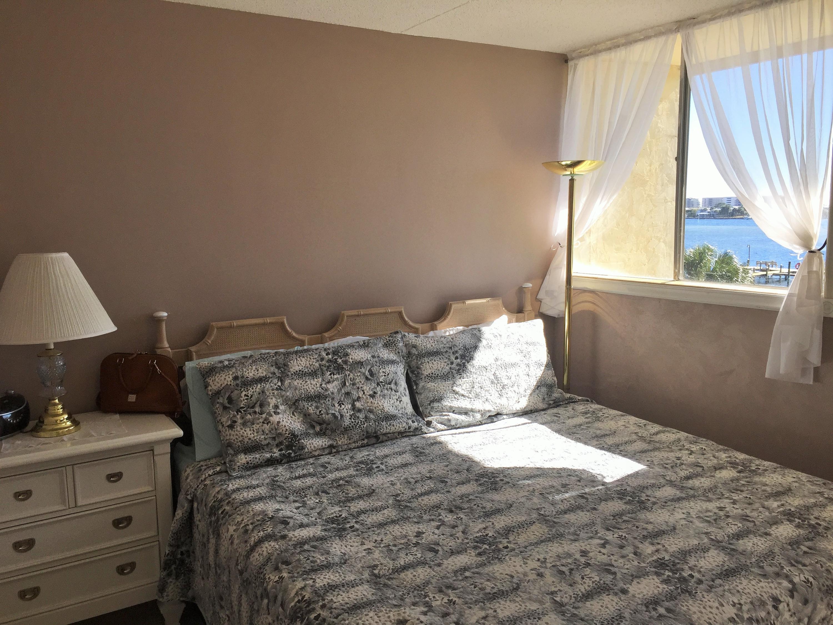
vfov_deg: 48.2
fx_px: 698
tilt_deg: -7.4
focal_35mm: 29
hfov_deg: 61.7
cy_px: 312
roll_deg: +0.1
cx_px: 416
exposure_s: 1/628
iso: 32
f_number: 2.2
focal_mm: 4.15
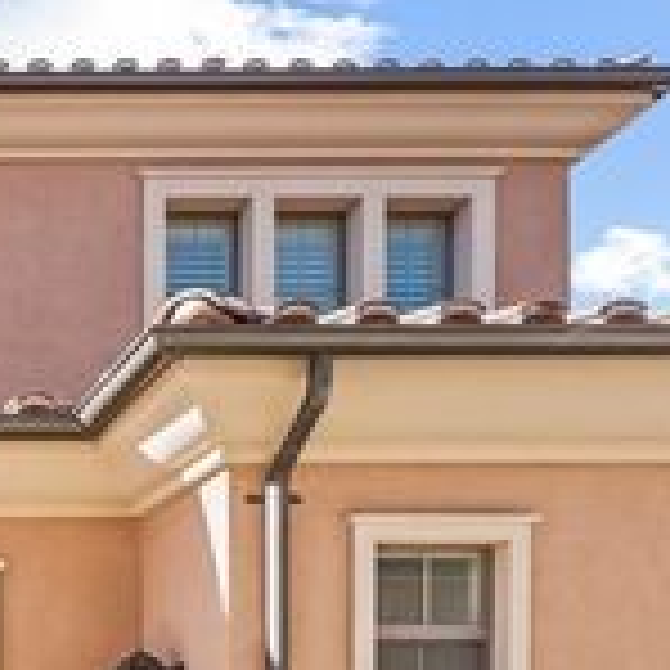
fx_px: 876
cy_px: 569
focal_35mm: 40
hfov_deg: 31.0
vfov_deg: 39.6
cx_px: -234
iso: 250
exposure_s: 1/125
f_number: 6.3
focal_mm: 14
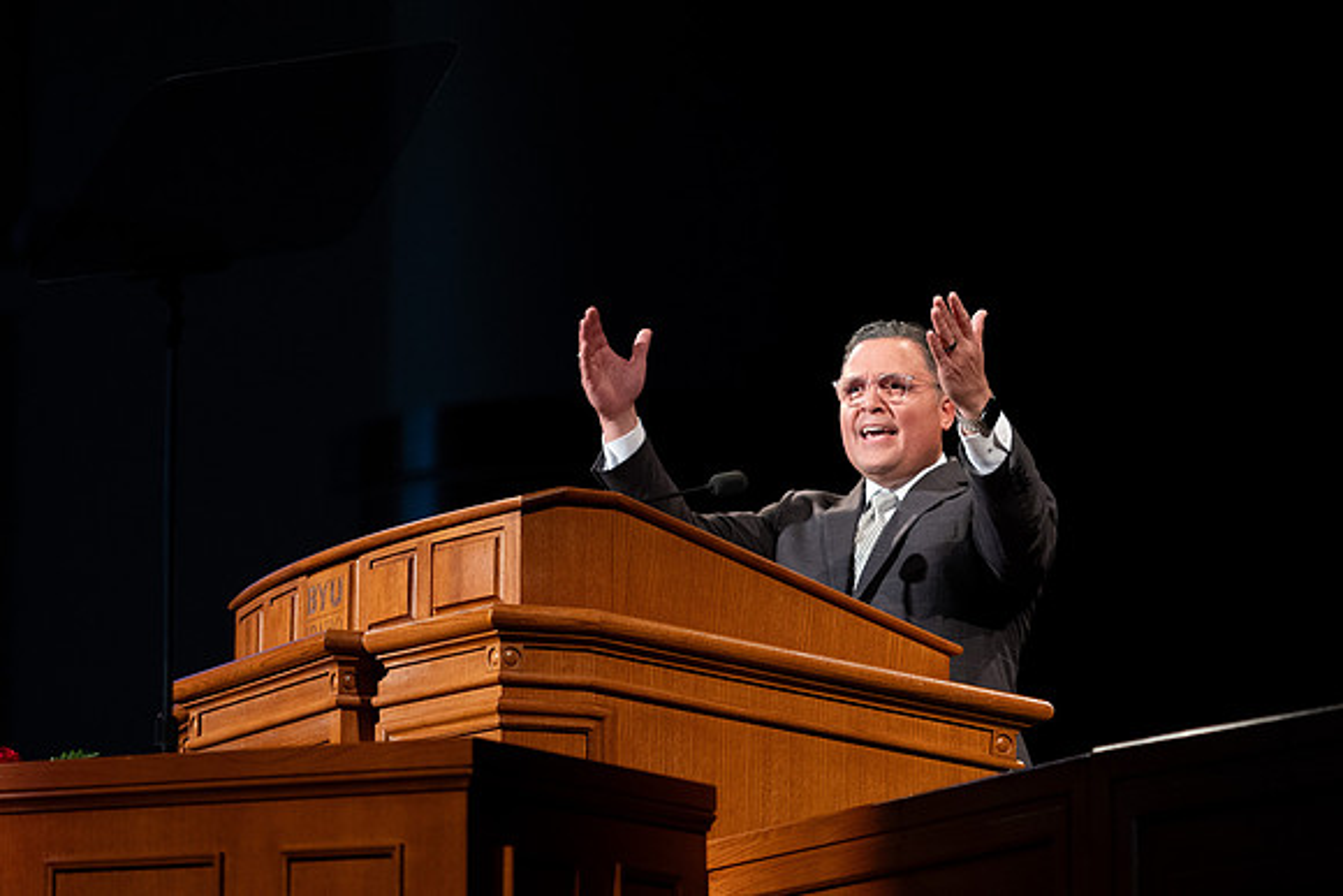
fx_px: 5861
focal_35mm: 157
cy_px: 461
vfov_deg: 8.7
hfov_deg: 13.1
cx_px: 815
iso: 1250
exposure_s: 1/250
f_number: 2.8
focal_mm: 120
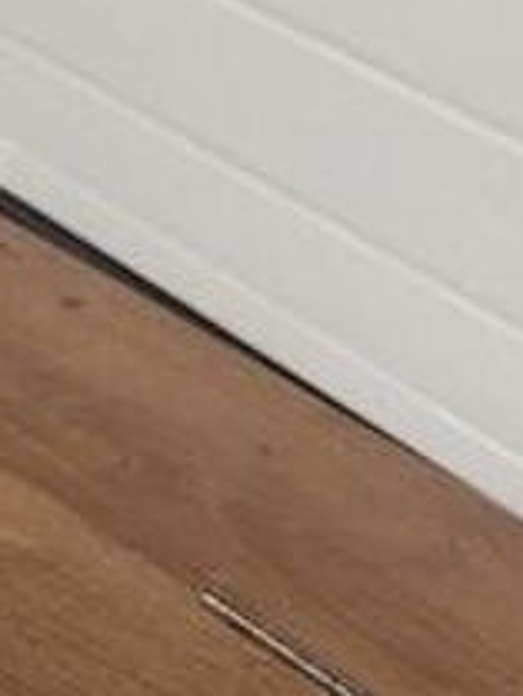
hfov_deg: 9.6
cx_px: 573
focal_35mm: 153
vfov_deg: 11.8
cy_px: 1290
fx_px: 3079
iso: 2528
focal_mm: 5.25
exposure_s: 1/25
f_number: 1.75
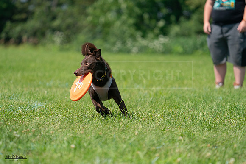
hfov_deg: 7.1
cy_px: 82
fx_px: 1989
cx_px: 123
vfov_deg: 4.7
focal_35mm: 291
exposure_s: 1/4000
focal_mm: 291
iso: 800
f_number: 5.6
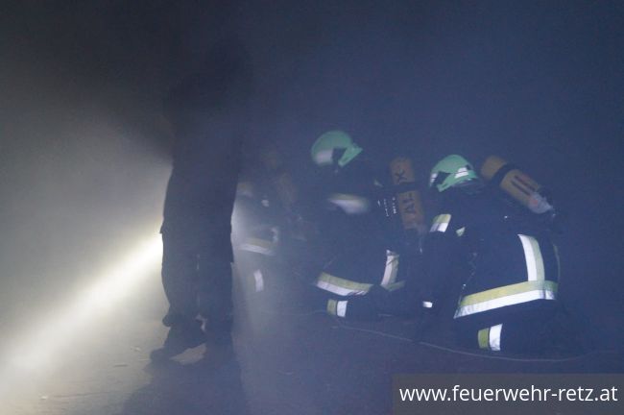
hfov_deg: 37.9
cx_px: 312
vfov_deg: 25.7
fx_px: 909
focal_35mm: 52
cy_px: 208
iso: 3200
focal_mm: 35
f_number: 5
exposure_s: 1/8
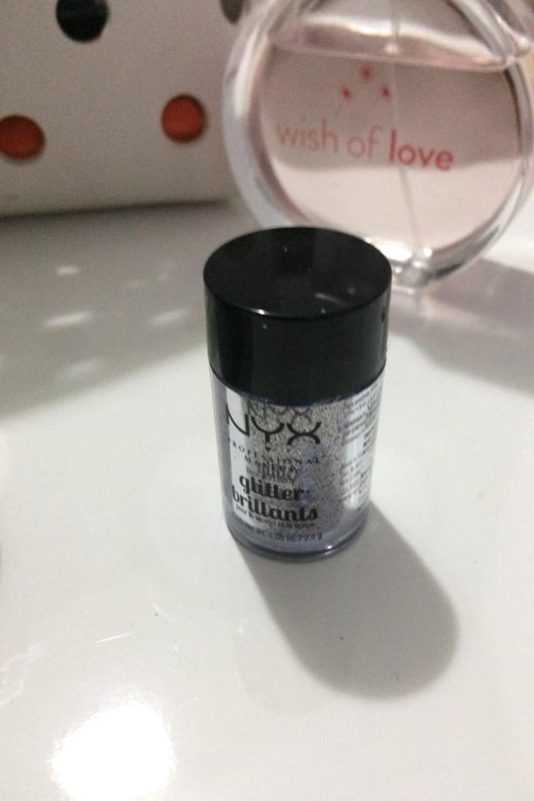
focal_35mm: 31
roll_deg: +0.7
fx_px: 689
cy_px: 409
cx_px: 284
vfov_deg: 60.3
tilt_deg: -41.1
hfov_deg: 42.3
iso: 320
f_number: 2.2
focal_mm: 4.15
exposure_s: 1/17
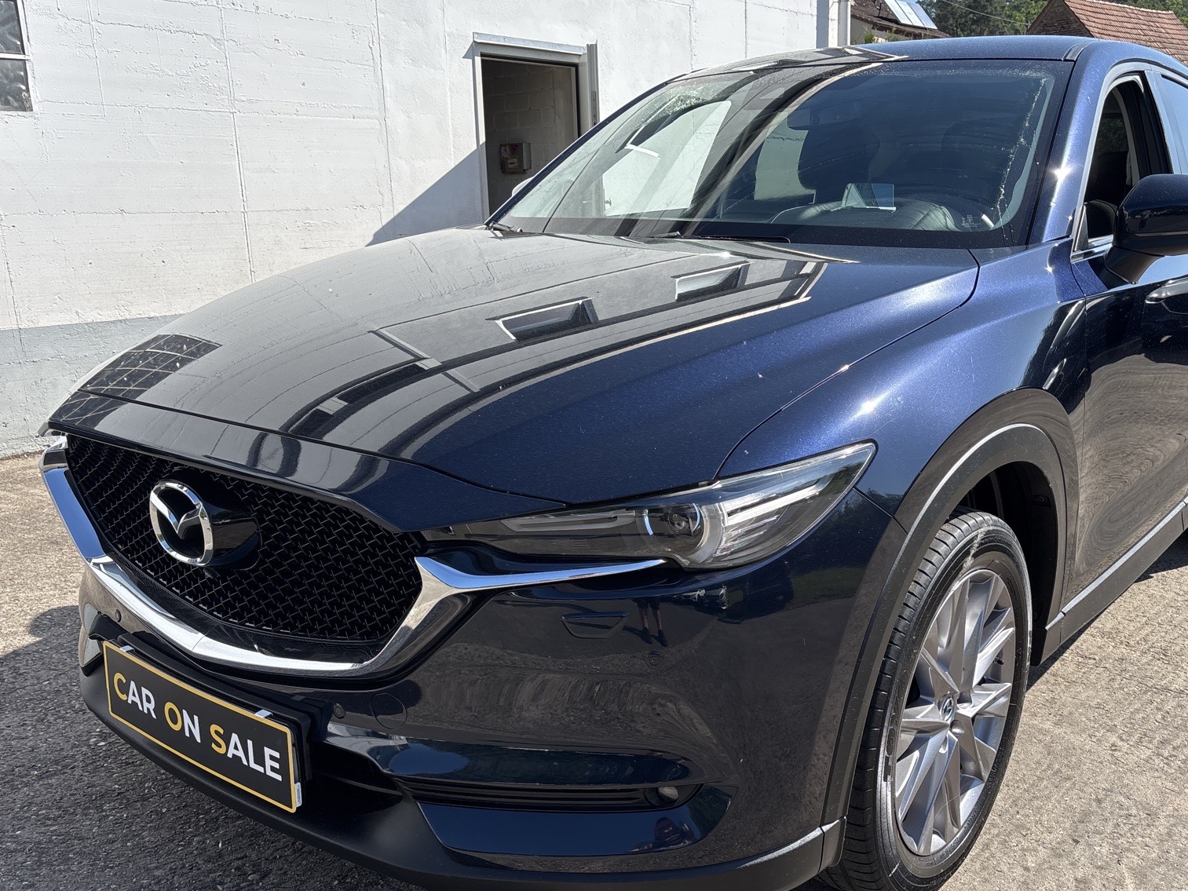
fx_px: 1133
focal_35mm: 33
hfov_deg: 55.3
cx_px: 649
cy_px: 502
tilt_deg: -13.7
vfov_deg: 42.9
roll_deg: +1.0
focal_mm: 5.96
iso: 50
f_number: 1.6
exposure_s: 1/1984
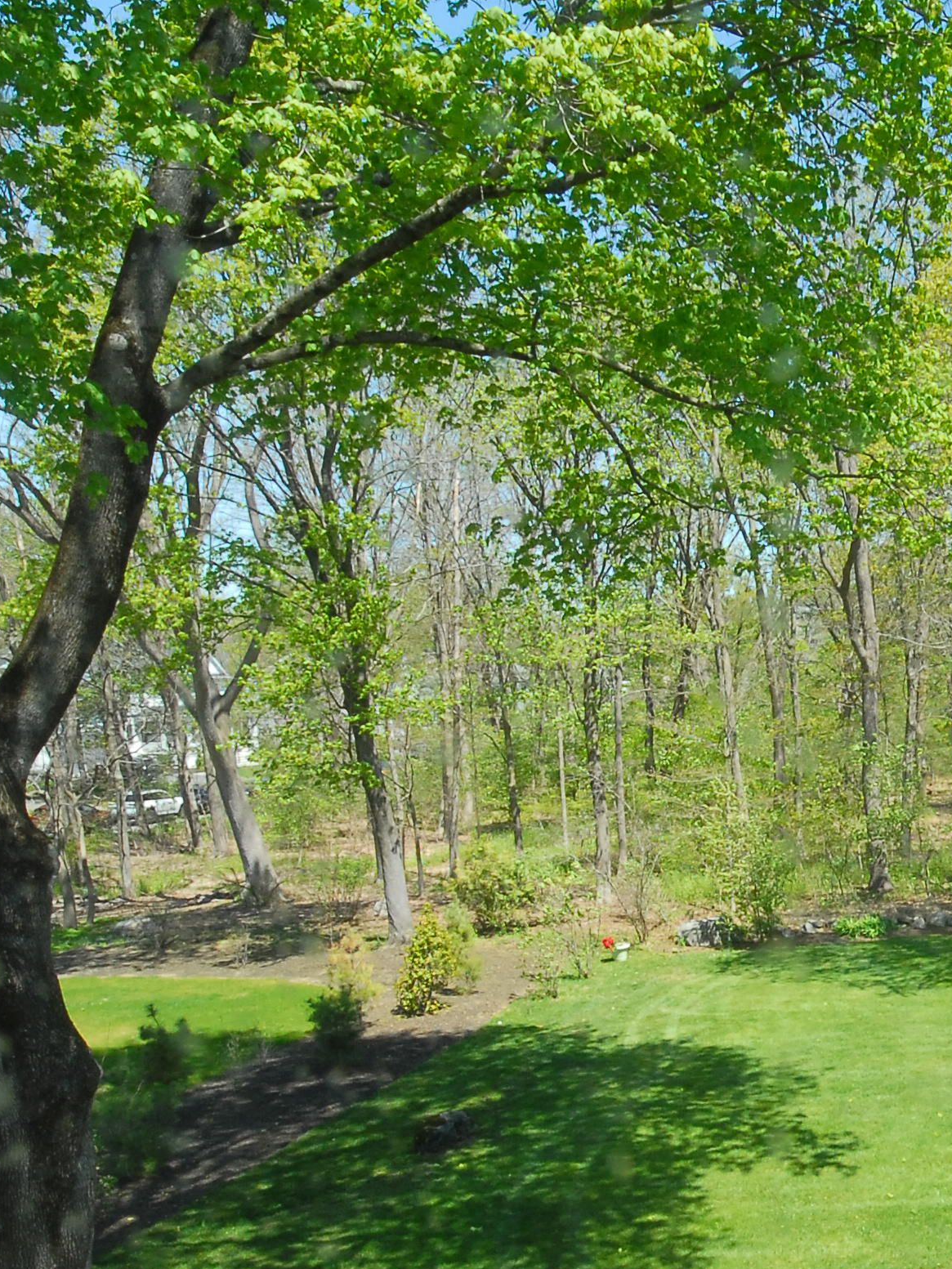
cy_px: 797
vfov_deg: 50.8
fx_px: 1320
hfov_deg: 35.1
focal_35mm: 36
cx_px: 998
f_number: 11
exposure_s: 1/100
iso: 400
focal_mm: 10
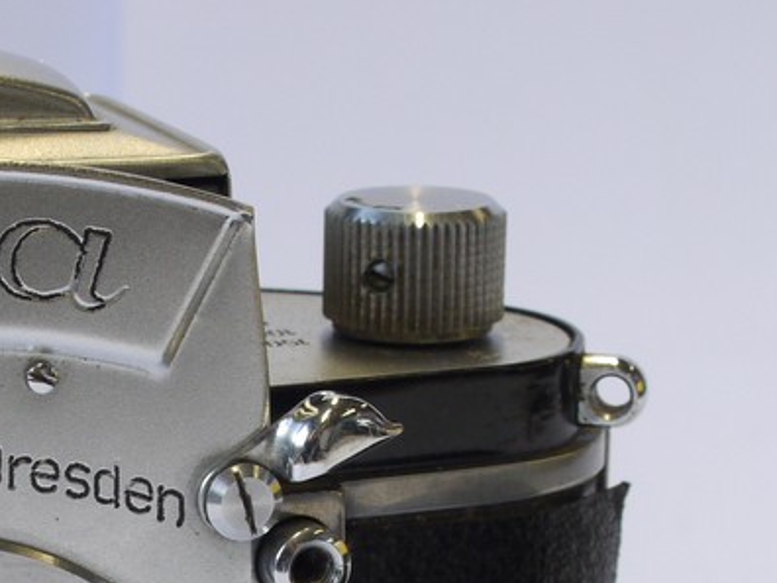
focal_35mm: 182
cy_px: 752
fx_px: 4085
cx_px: 106
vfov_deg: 8.1
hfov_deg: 10.8
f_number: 8
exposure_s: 1/40
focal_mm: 30
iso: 400
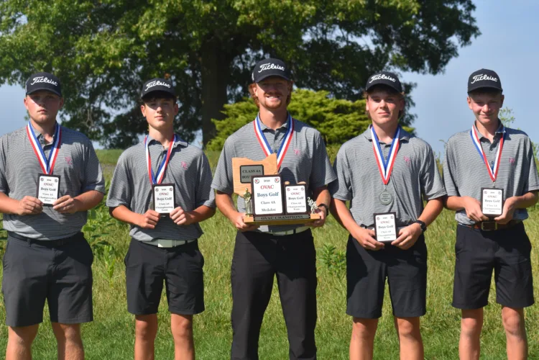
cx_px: 270
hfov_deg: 19.5
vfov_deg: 13.0
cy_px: 180
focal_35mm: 105
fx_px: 1572
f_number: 8
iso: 160
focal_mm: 70
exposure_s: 1/500
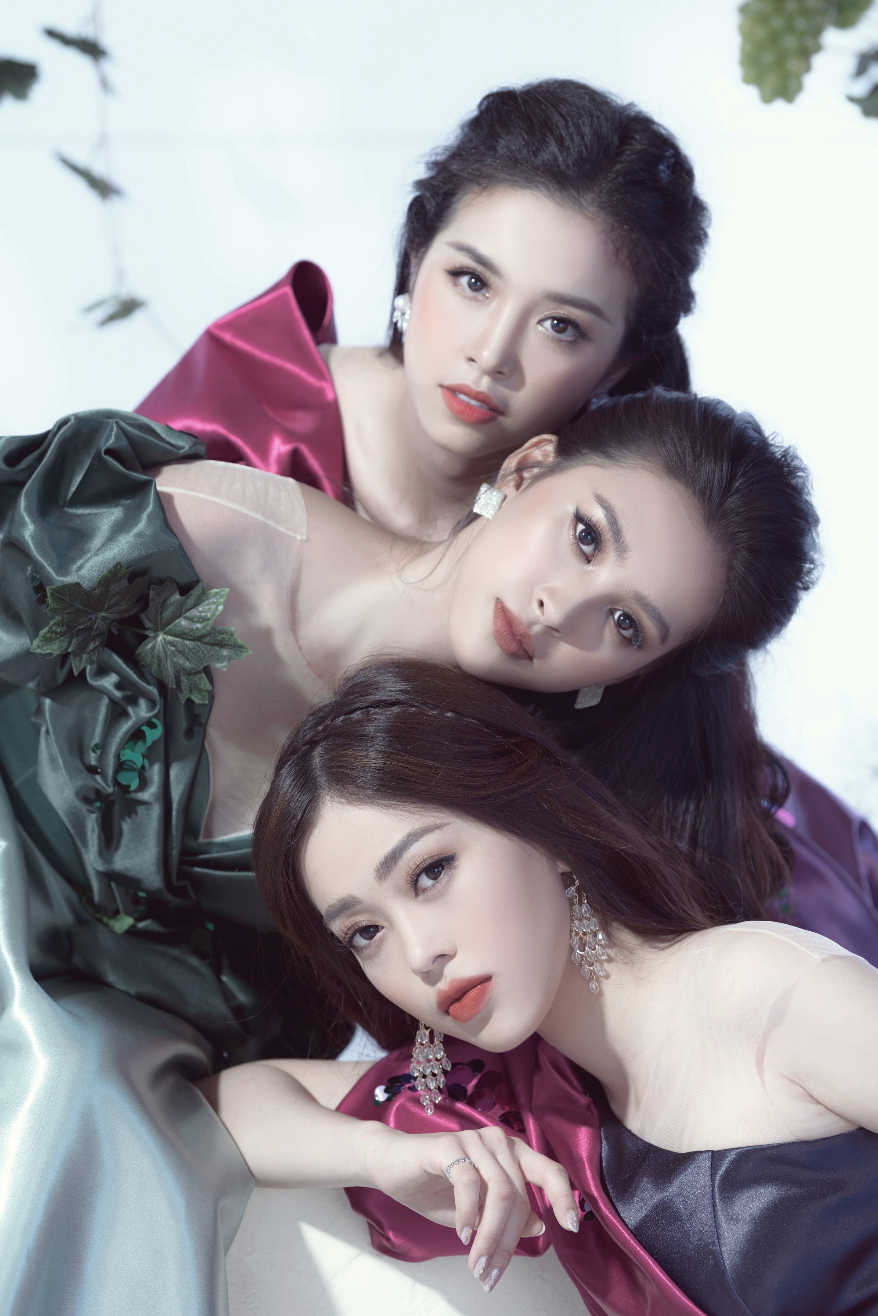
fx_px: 6402
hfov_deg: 7.8
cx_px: 439
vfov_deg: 11.7
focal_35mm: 175
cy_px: 658
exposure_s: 1/160
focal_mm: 175
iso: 100
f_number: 4.5
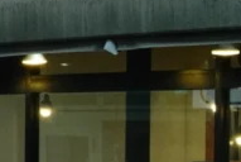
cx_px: 421
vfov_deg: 6.4
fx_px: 1435
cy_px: 191
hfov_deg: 9.2
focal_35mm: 214
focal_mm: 14.99
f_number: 6.3
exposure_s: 1/160
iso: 800
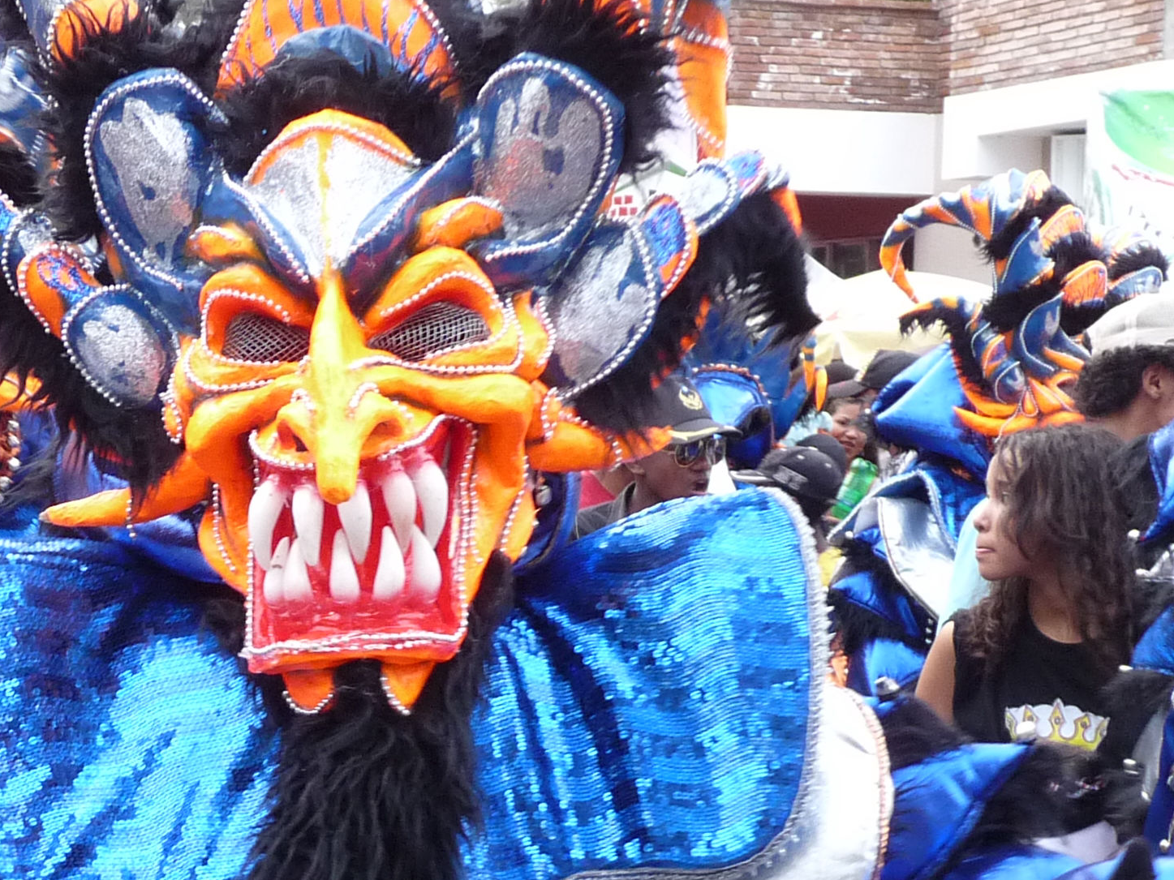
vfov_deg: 21.2
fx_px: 2340
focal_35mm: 69
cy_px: 599
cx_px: 190
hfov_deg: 27.4
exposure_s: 1/80
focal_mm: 4.8
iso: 200
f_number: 2.8
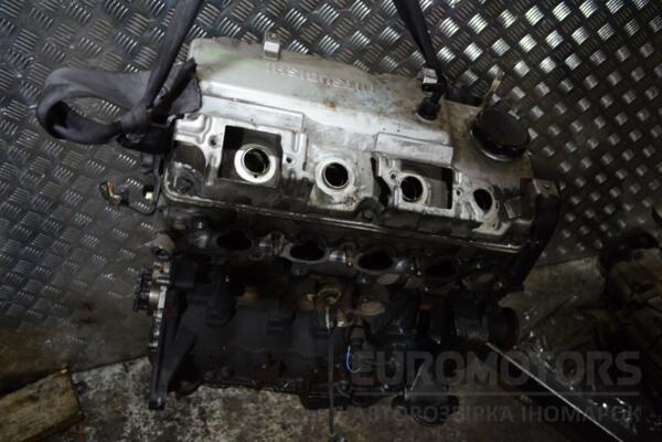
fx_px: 607
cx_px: 331
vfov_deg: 40.0
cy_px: 221
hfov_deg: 57.2
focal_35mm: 33
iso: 720
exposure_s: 1/30
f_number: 4
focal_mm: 22
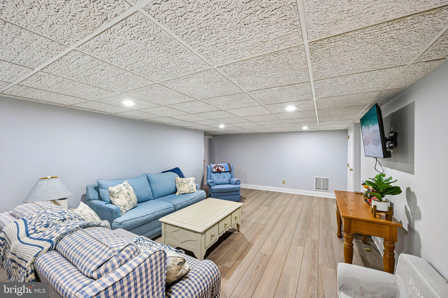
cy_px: 149
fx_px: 174
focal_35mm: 14
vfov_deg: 81.2
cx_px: 224
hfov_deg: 104.3
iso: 400
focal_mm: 14
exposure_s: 1/5
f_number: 8
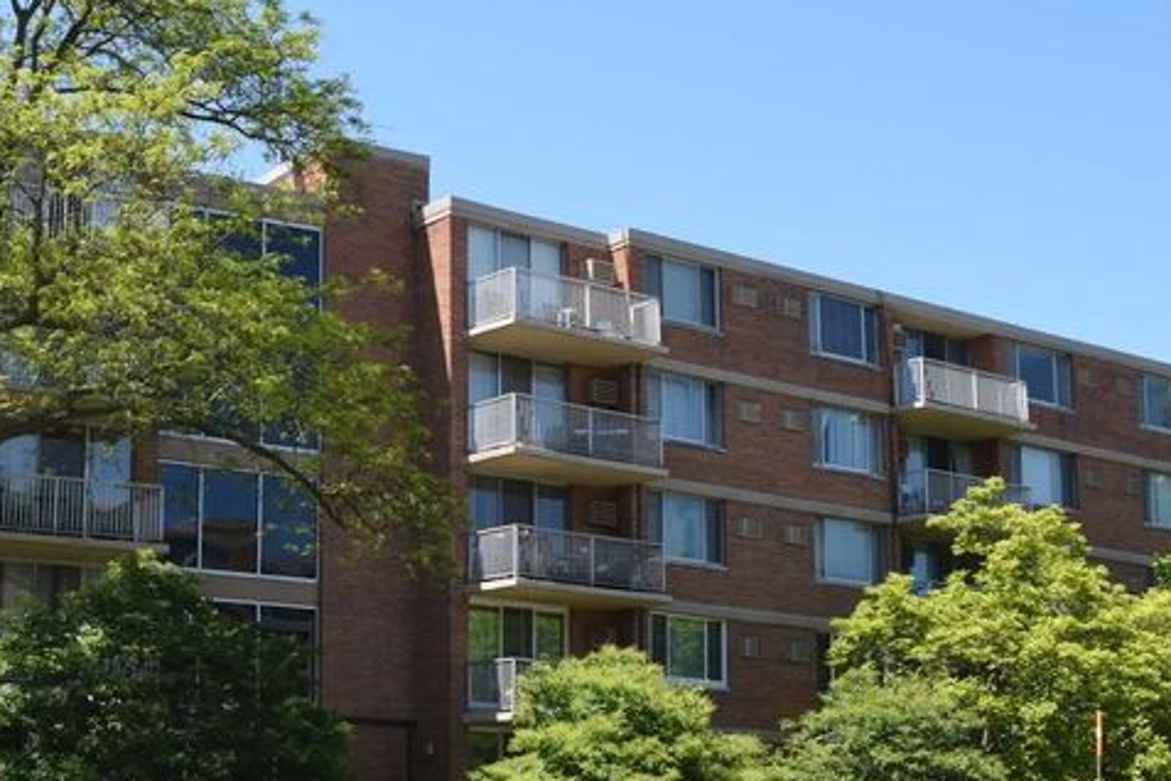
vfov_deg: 23.2
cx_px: 201
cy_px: 571
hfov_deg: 33.3
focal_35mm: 58
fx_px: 1886
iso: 100
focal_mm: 18
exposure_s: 1/200
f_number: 7.1
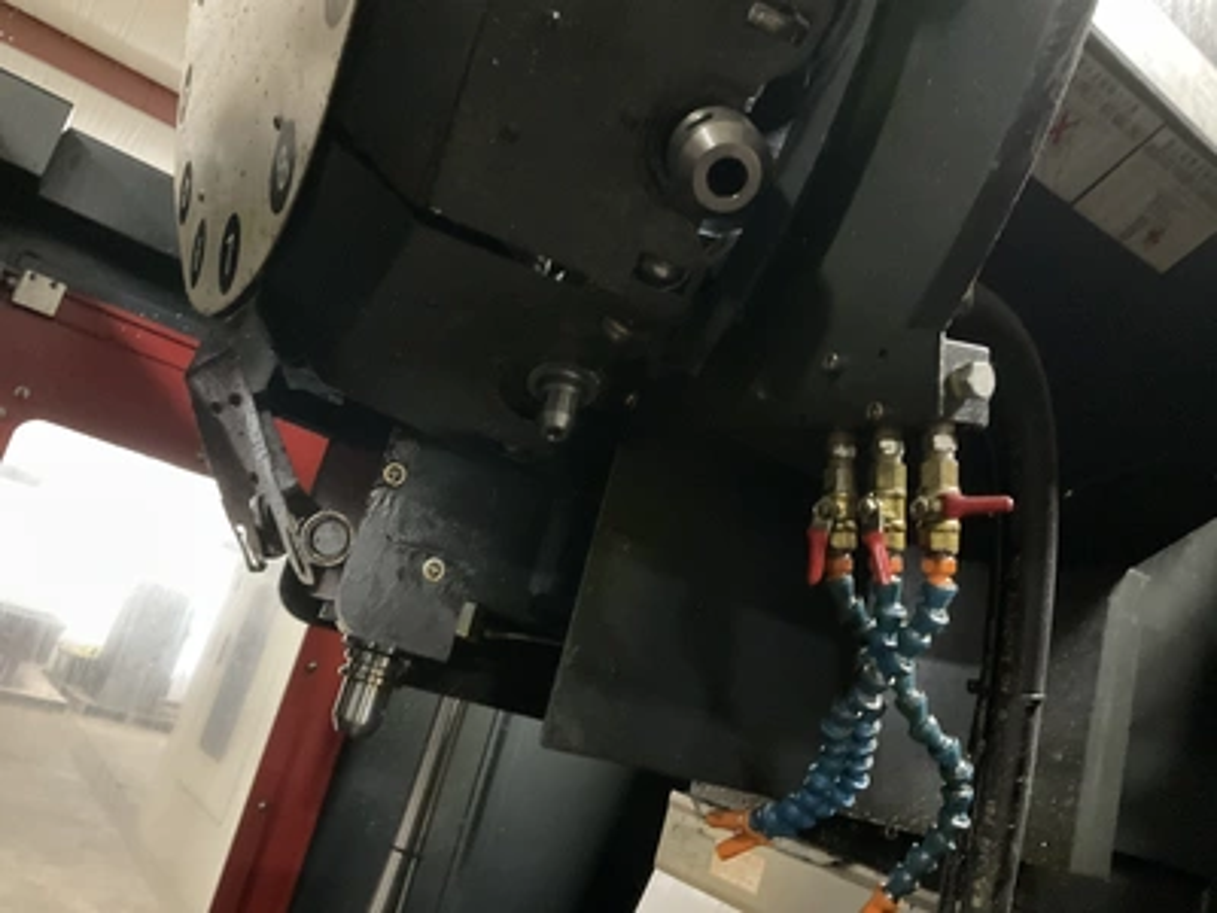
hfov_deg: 61.7
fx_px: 1020
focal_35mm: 29
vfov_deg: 48.2
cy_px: 456
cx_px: 608
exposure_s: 1/17
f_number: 1.8
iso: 500
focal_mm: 3
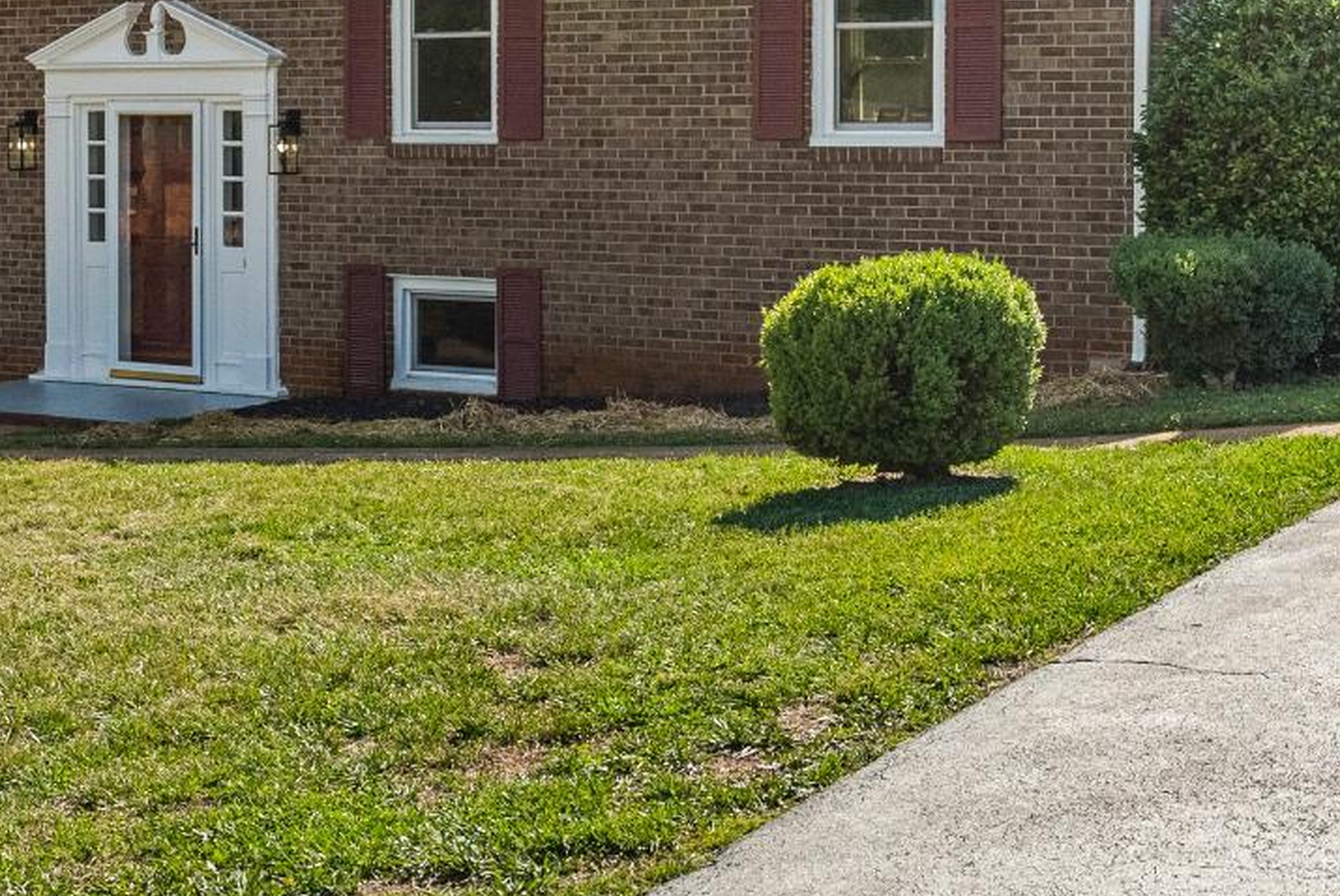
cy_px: 227
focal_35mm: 66
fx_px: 2460
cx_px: 472
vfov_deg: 20.5
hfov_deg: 30.3
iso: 2500
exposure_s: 1/2500
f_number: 7.1
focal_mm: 31.5
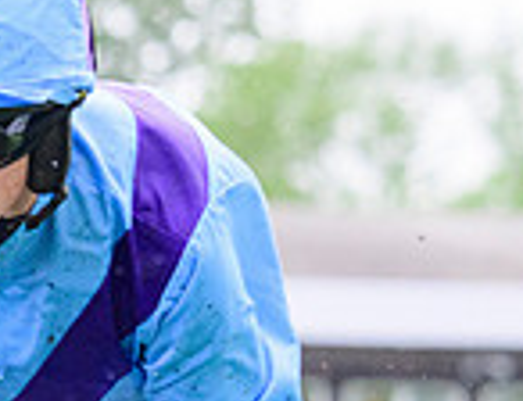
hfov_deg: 2.4
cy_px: 705
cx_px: -562
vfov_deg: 1.9
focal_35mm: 800
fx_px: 12187
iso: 2000
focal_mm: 165
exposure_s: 1/1600
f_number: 5.6
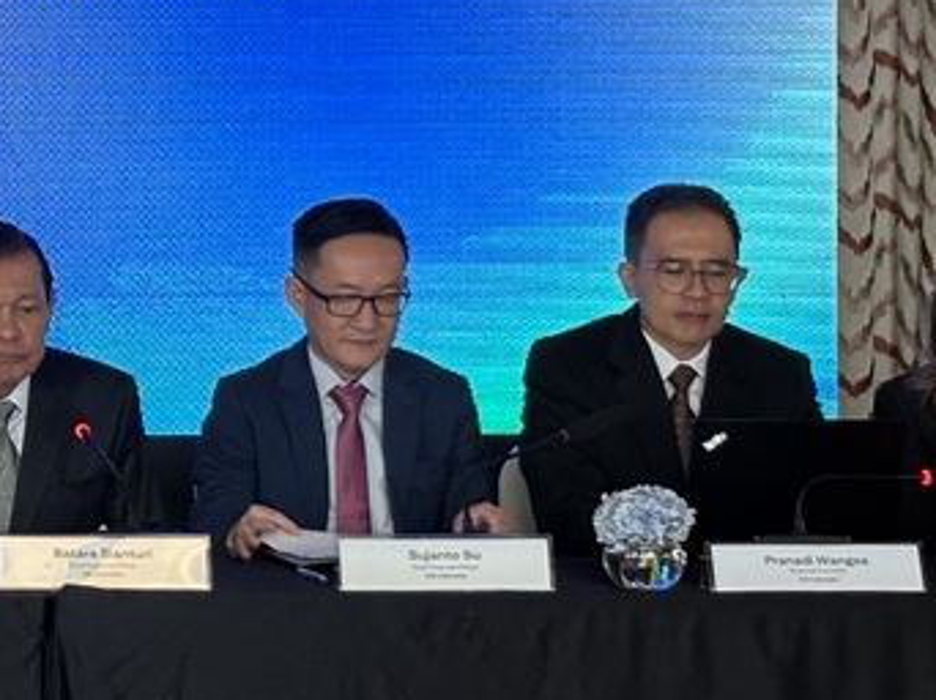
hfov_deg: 12.4
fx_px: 4242
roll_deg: +0.1
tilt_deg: +0.4
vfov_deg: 9.4
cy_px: 150
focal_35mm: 157
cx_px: -99
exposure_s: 1/50
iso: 160
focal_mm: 5.96
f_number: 1.6
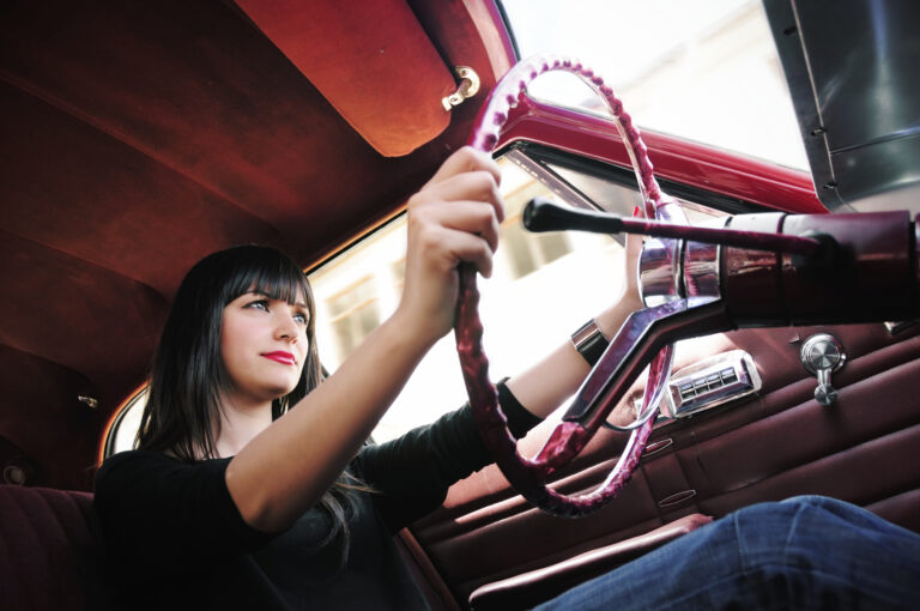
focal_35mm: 27
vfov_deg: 47.8
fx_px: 689
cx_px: 460
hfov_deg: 67.4
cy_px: 306
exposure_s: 1/80
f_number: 3.5
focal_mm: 18
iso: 200
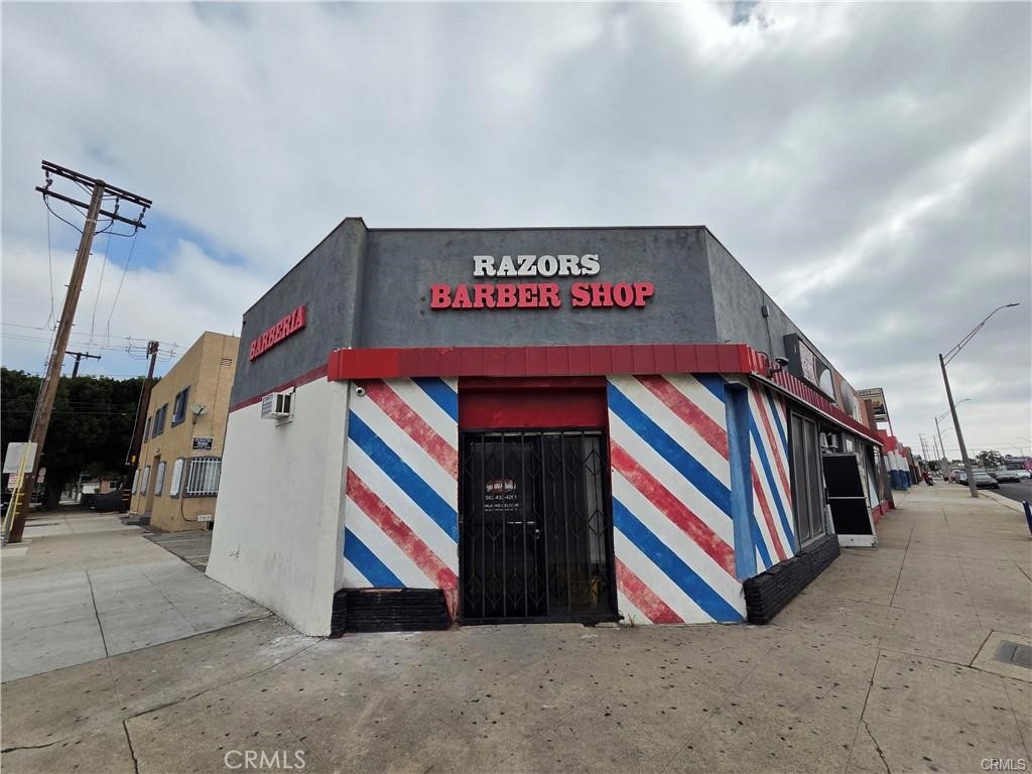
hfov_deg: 106.2
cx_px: 516
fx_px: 388
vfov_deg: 89.9
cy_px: 387
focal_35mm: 13
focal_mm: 2.2
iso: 100
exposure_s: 1/5228
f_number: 2.2
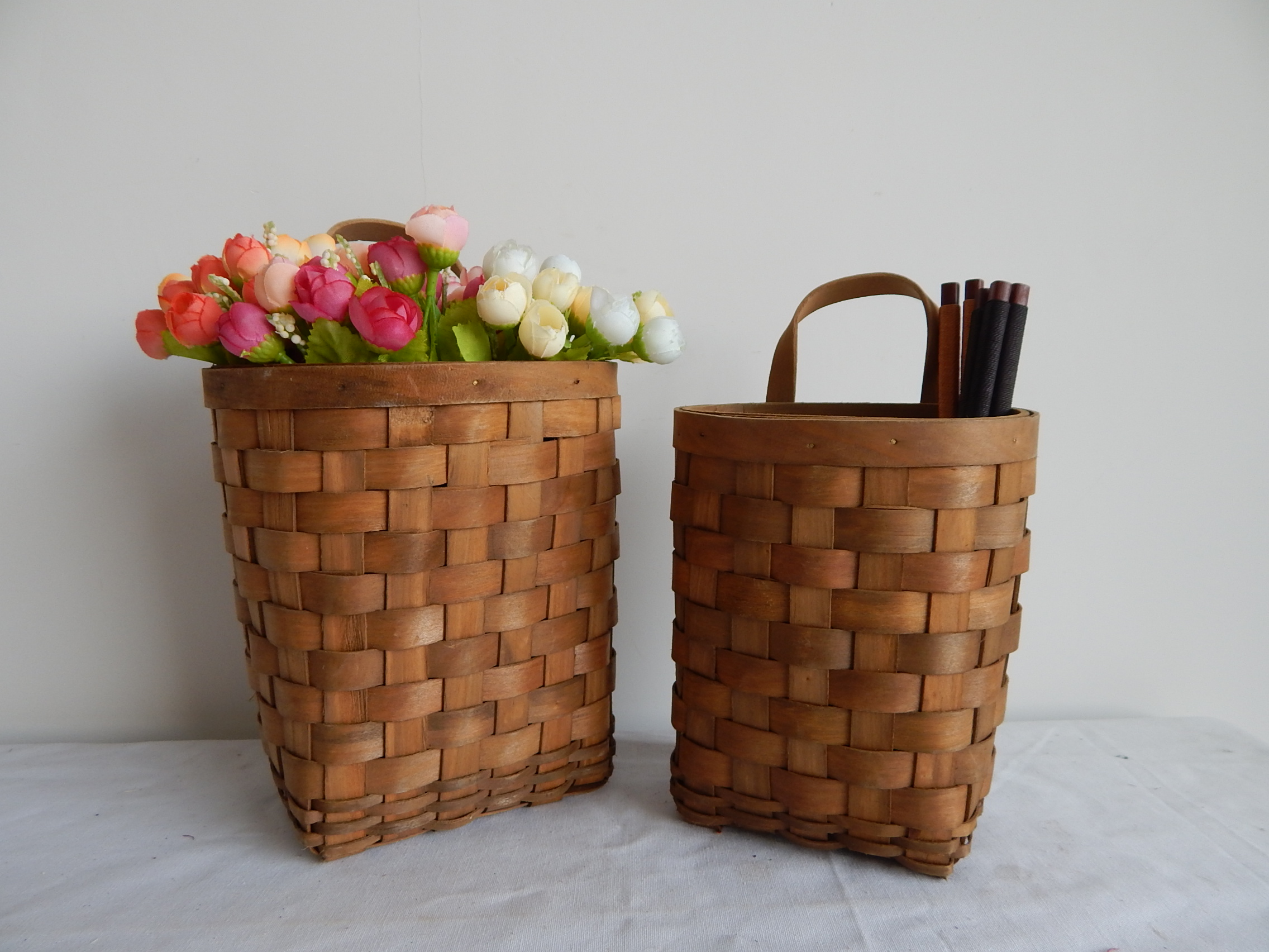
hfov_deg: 76.4
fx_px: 807
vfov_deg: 61.1
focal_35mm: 22
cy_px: 476
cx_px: 634
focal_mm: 4
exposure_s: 1/60
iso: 125
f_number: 3
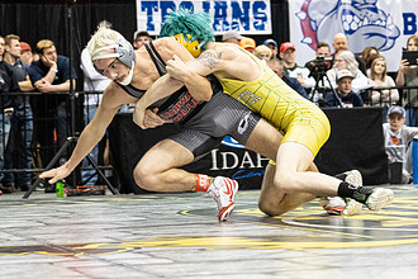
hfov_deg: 16.7
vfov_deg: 11.1
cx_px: 204
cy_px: 69
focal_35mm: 123
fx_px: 1428
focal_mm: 70
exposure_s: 1/500
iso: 12800
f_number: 4
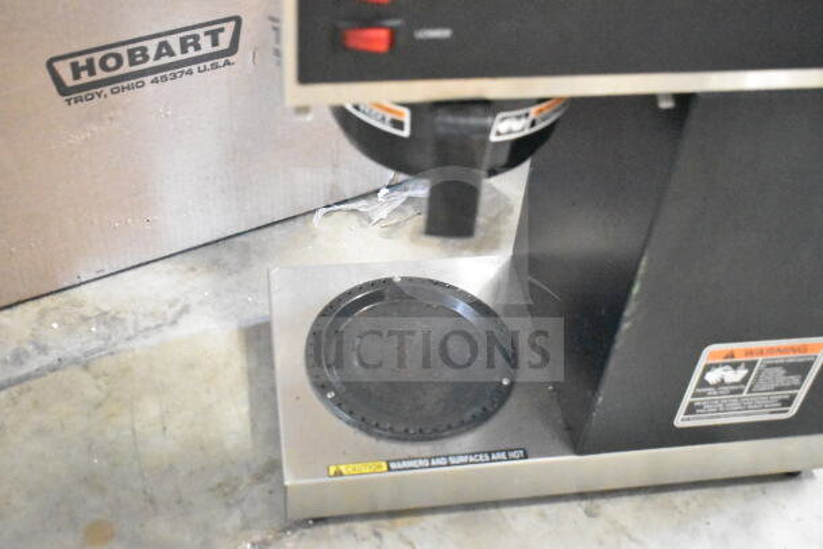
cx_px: 412
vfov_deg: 29.9
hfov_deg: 43.6
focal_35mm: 45
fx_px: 1029
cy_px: 274
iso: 25600
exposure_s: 1/50
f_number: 4.2
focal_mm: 30
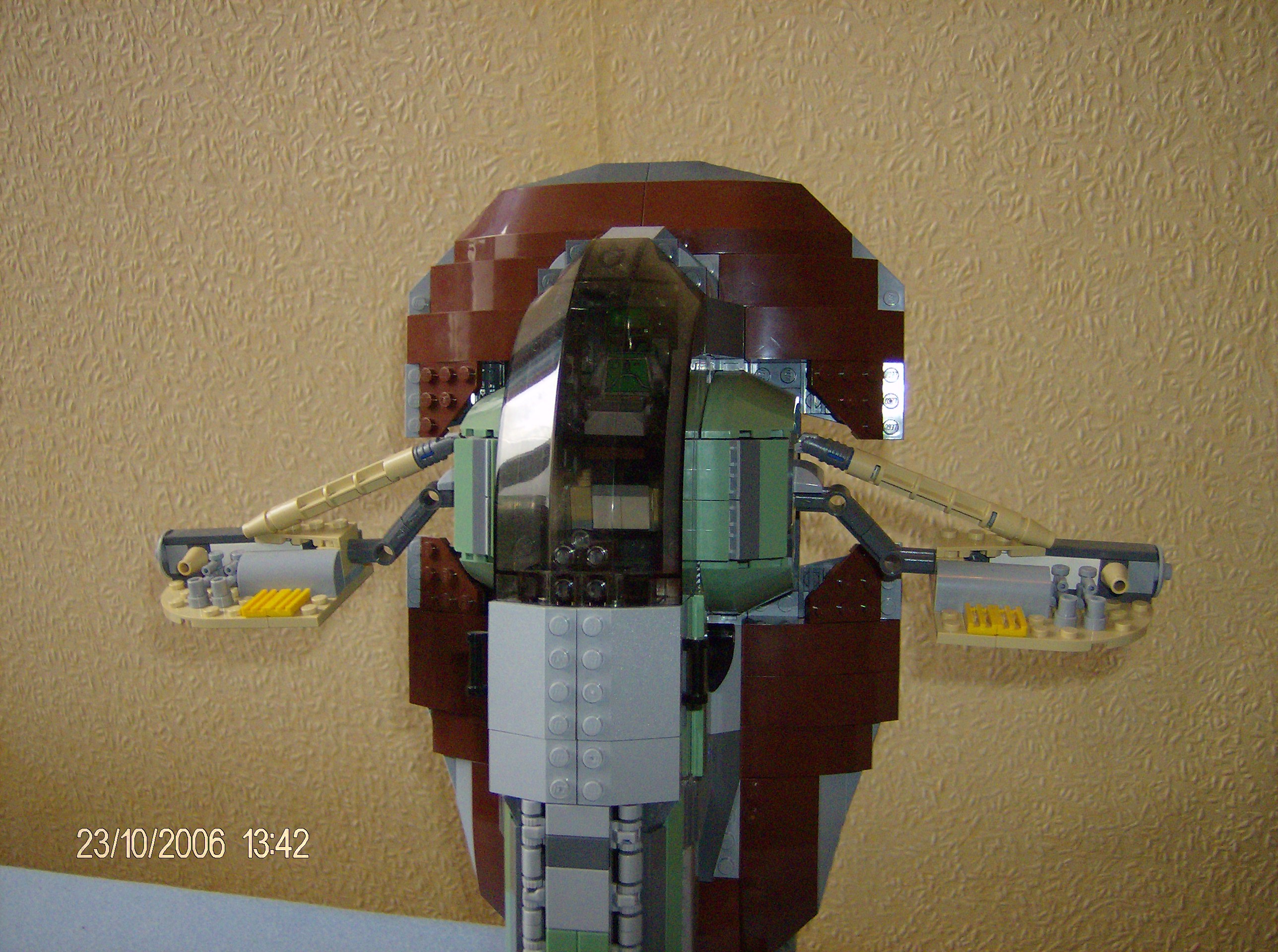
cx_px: 639
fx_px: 1326
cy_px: 476
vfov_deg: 39.5
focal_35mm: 36
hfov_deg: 51.5
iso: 200
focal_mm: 6
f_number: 2.8
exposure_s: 1/60
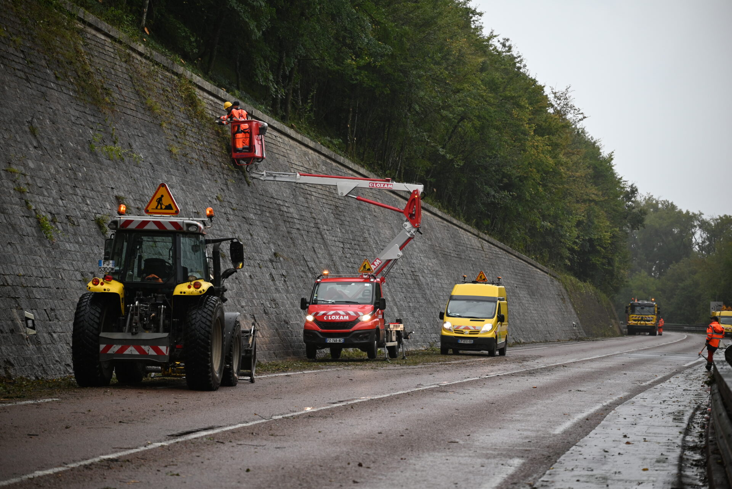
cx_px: 366
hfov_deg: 17.1
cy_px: 244
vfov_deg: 11.4
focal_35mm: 120
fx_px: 2441
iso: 280
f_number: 4
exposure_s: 1/250
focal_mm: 120
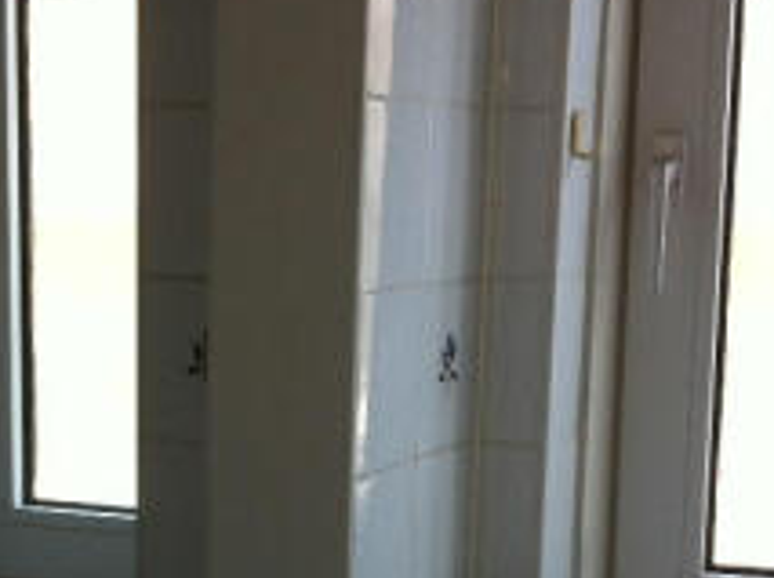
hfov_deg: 20.4
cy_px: 623
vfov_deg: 15.0
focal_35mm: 96
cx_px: 234
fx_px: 2143
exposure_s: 1/60
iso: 80
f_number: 2.8
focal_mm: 3.85
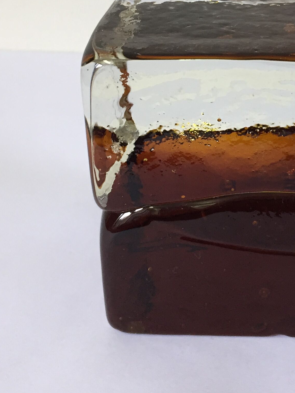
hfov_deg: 23.3
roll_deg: +0.2
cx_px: 239
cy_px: 67
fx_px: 705
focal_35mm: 62
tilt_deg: -23.5
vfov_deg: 30.3
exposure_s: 1/33
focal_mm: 4.15
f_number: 2.2
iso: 64
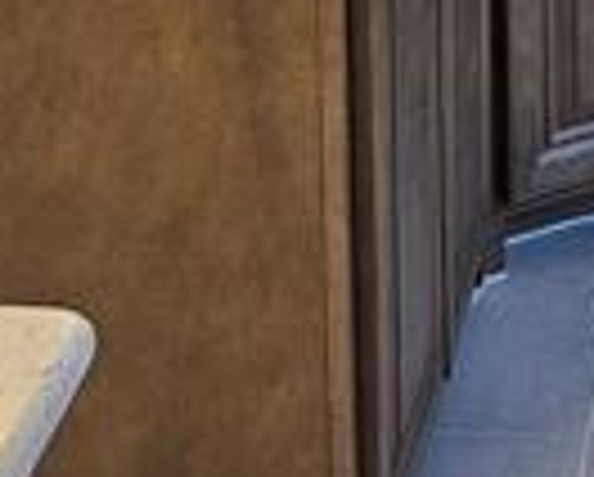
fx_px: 3063
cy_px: -144
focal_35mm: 174
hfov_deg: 11.0
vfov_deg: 8.8
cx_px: 544
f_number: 1.8
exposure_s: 1/120
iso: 80
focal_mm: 5.4
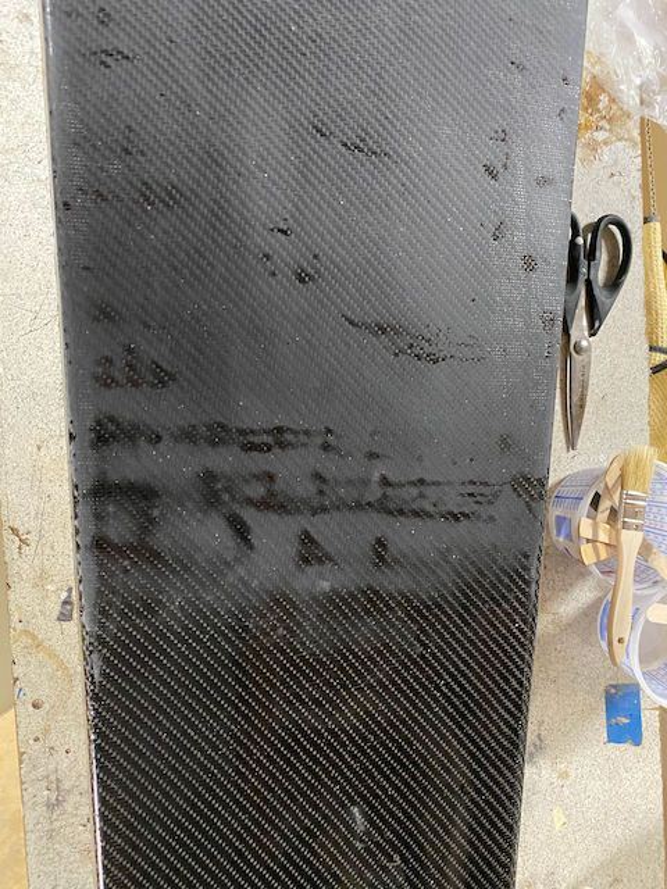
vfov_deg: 67.3
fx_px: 668
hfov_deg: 53.1
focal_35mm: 26
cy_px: 444
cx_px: 334
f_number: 1.8
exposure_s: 1/30
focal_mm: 4.25
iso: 640
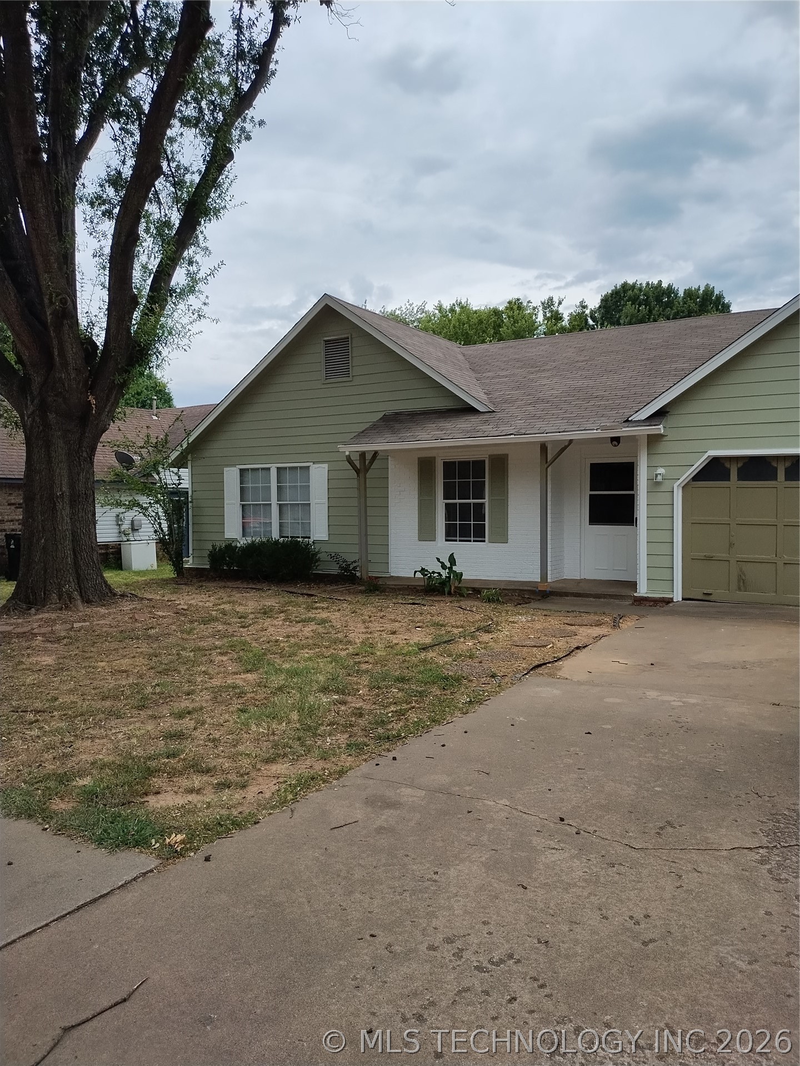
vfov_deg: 69.4
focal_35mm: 25
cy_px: 533
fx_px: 770
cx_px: 400
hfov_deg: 54.9
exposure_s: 1/6323
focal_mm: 4.71
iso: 101
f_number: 1.7
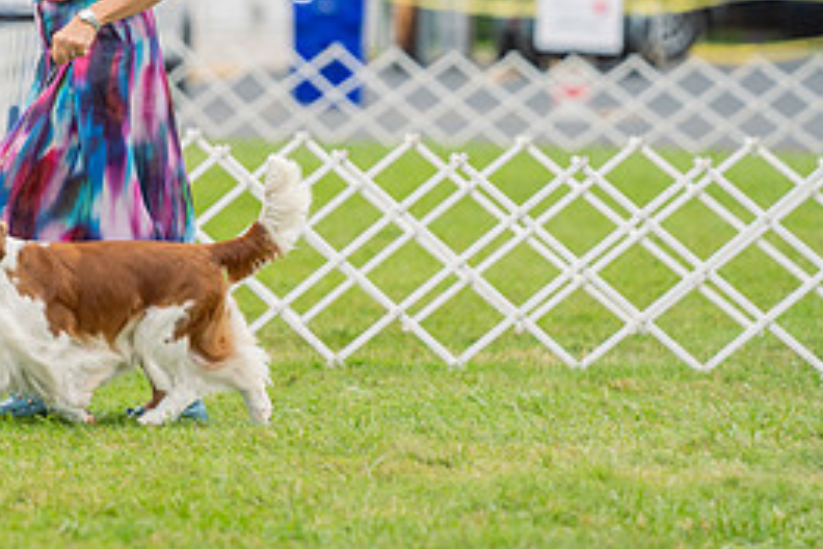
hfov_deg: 4.7
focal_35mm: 439
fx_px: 10035
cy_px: 70
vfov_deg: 3.1
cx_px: -12
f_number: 3.5
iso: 400
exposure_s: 1/1250
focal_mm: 200
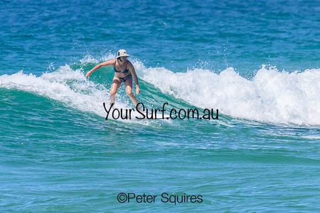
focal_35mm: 1087
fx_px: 9662
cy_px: 86
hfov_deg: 1.9
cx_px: 121
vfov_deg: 1.3
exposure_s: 1/2000
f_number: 16
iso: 2000
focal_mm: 800
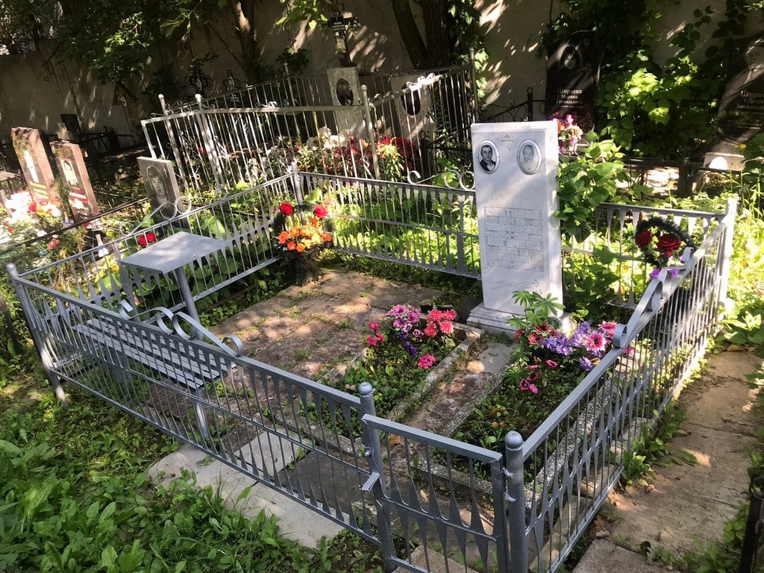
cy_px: 286
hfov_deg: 63.4
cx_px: 382
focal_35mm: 28
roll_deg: +7.0
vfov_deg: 49.7
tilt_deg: -23.5
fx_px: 618
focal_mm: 3.99
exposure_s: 1/200
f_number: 1.8
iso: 20
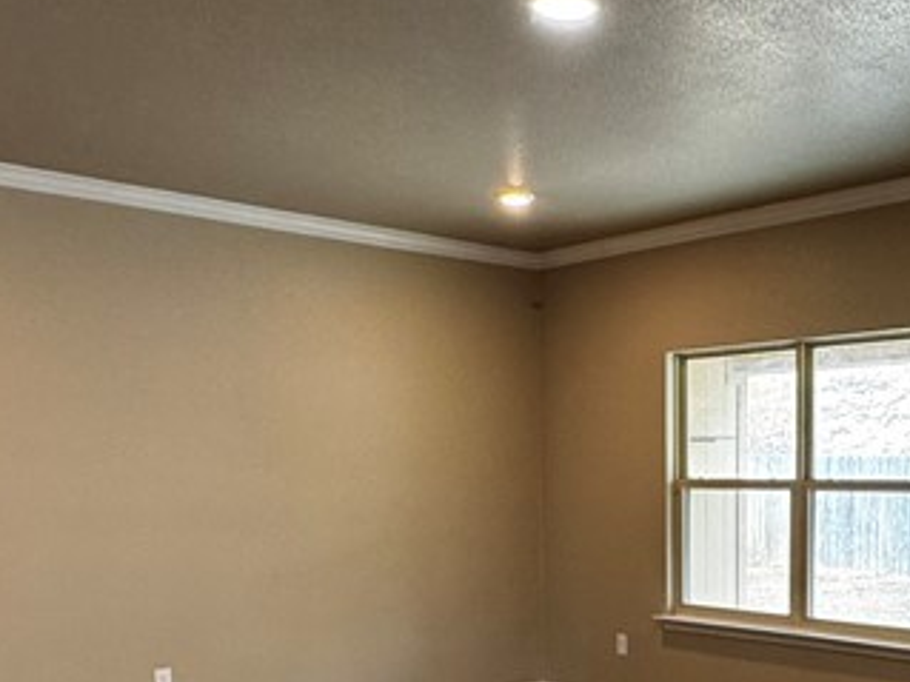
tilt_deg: -4.4
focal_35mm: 45
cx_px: 696
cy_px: 594
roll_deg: +0.6
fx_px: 1183
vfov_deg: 30.9
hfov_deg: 40.7
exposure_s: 1/60
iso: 200
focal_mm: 2.22
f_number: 2.2
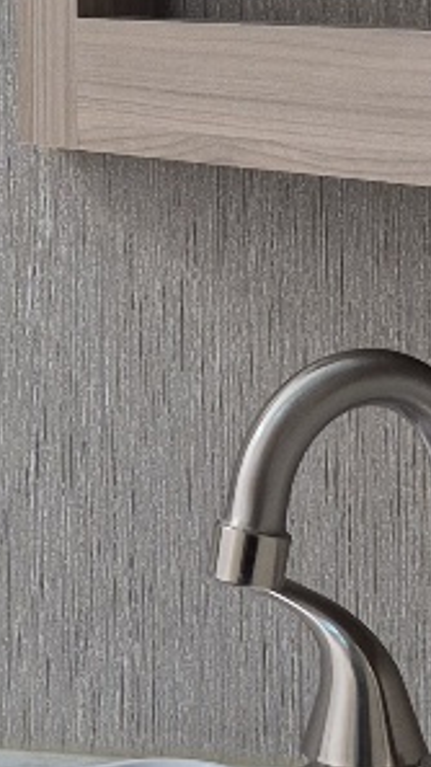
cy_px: 199
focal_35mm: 135
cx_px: -227
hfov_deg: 8.8
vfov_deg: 15.8
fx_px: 2744
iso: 80
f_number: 1.8
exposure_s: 1/182
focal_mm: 5.4
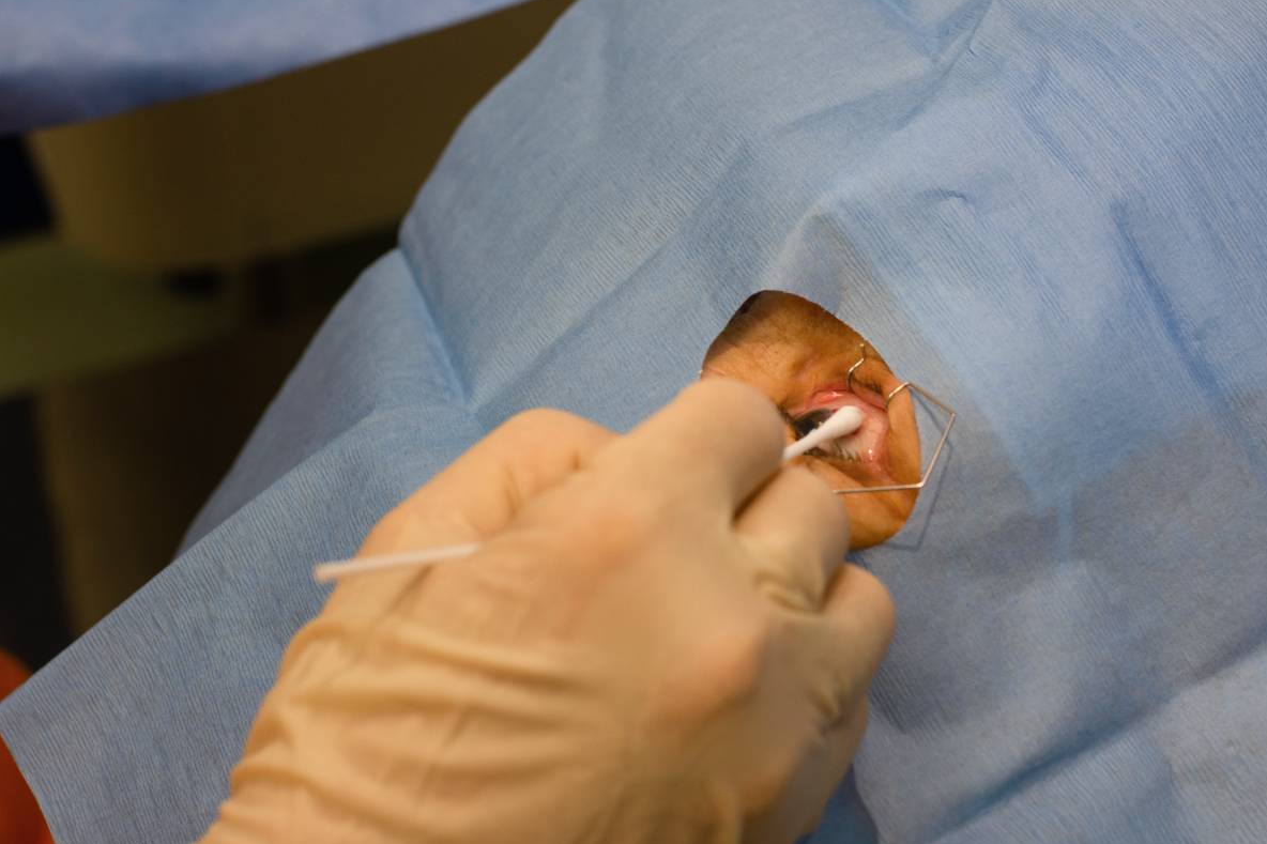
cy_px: 421
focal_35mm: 76
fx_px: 2674
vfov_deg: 17.9
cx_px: 641
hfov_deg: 26.7
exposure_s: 1/100
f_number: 5.6
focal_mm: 50
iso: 400
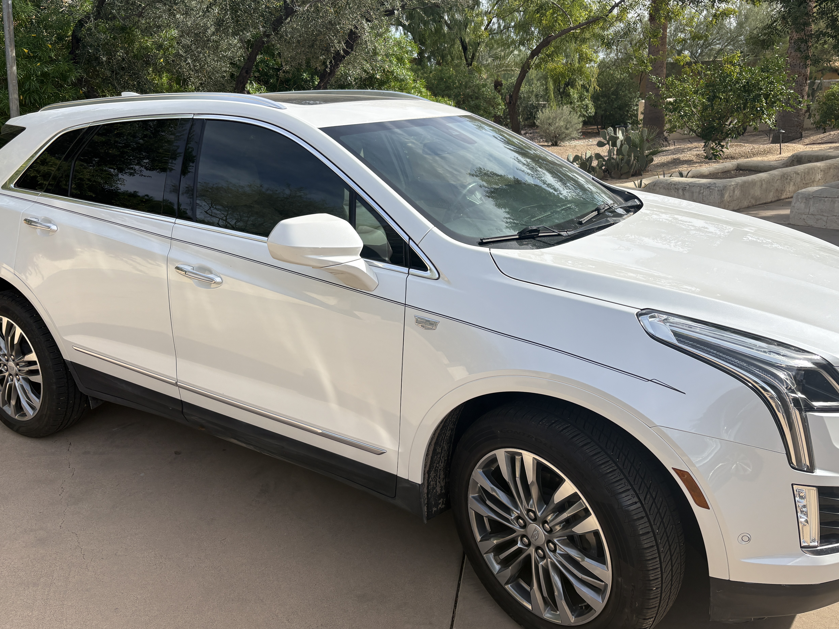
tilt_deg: -16.6
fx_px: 727
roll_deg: +2.6
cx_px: 420
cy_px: 276
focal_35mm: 30
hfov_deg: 60.0
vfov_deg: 46.7
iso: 50
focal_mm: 5.96
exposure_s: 1/2538
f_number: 1.6
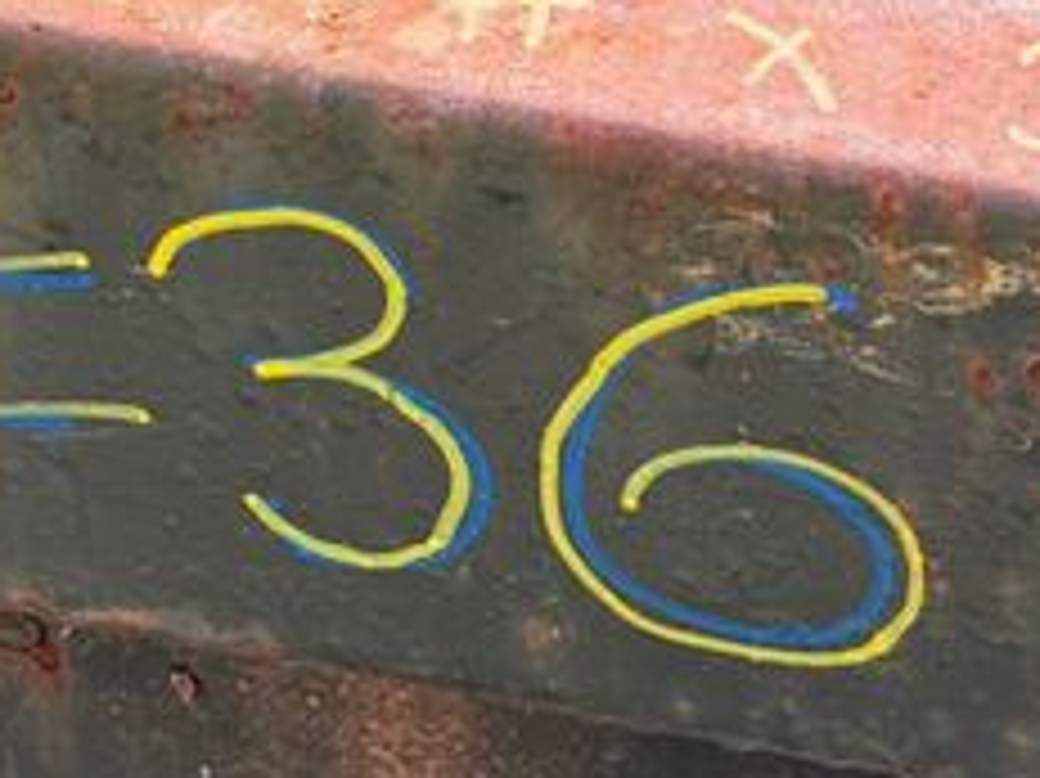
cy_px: 72
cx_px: 504
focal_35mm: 260
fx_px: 7807
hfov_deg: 7.6
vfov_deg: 5.7
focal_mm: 16.89
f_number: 2.8
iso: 50
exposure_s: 1/383
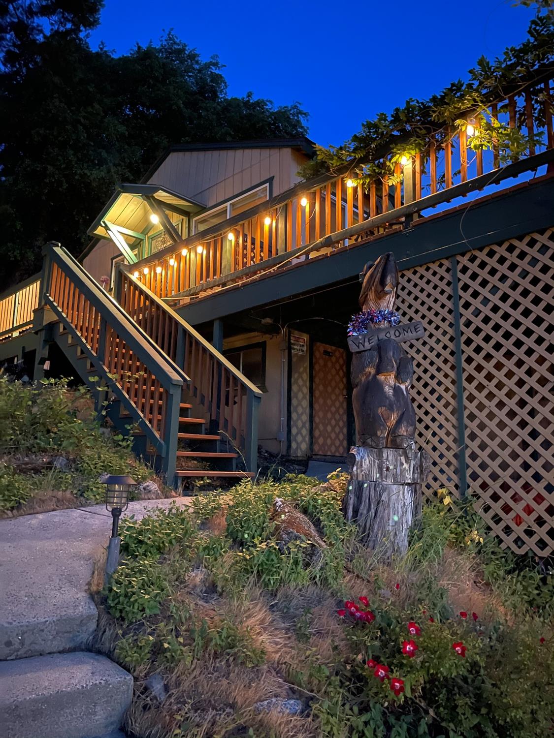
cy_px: 369
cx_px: 277
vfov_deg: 67.3
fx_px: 555
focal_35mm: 26
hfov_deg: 53.1
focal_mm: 5.1
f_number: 1.6
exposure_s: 1/9
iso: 2000
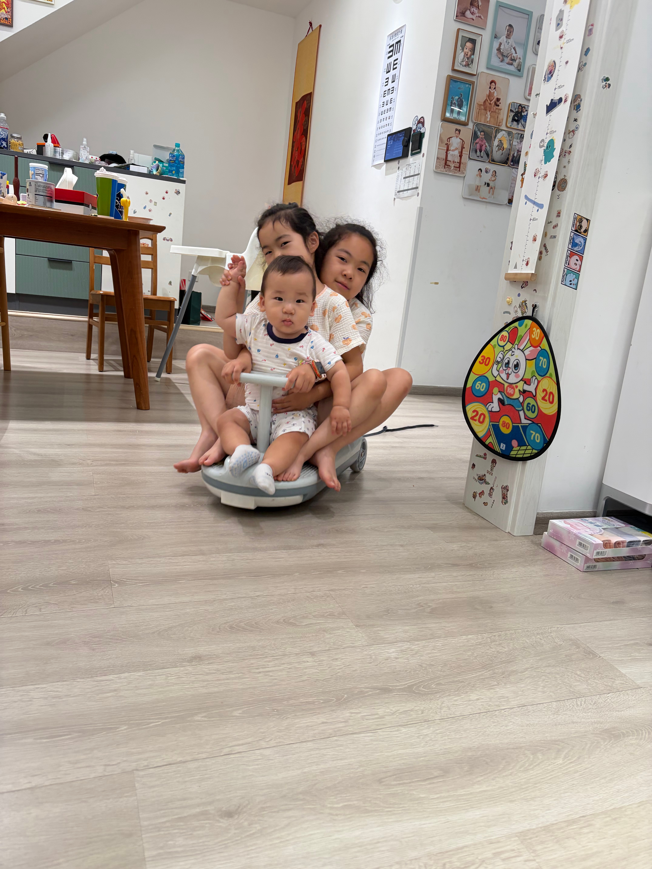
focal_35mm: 26
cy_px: 434
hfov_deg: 53.1
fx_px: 653
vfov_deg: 67.3
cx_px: 326
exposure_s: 1/48
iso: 80
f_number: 1.6
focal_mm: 5.96
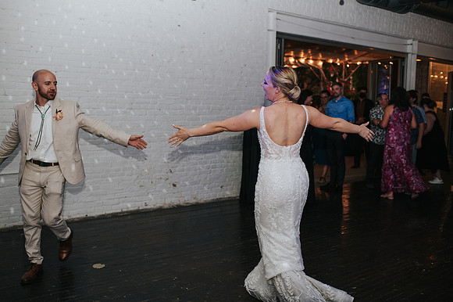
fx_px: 440
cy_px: 151
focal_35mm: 35
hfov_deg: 54.5
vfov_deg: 37.8
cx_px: 226
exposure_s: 1/200
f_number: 2.8
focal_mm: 35
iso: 1000
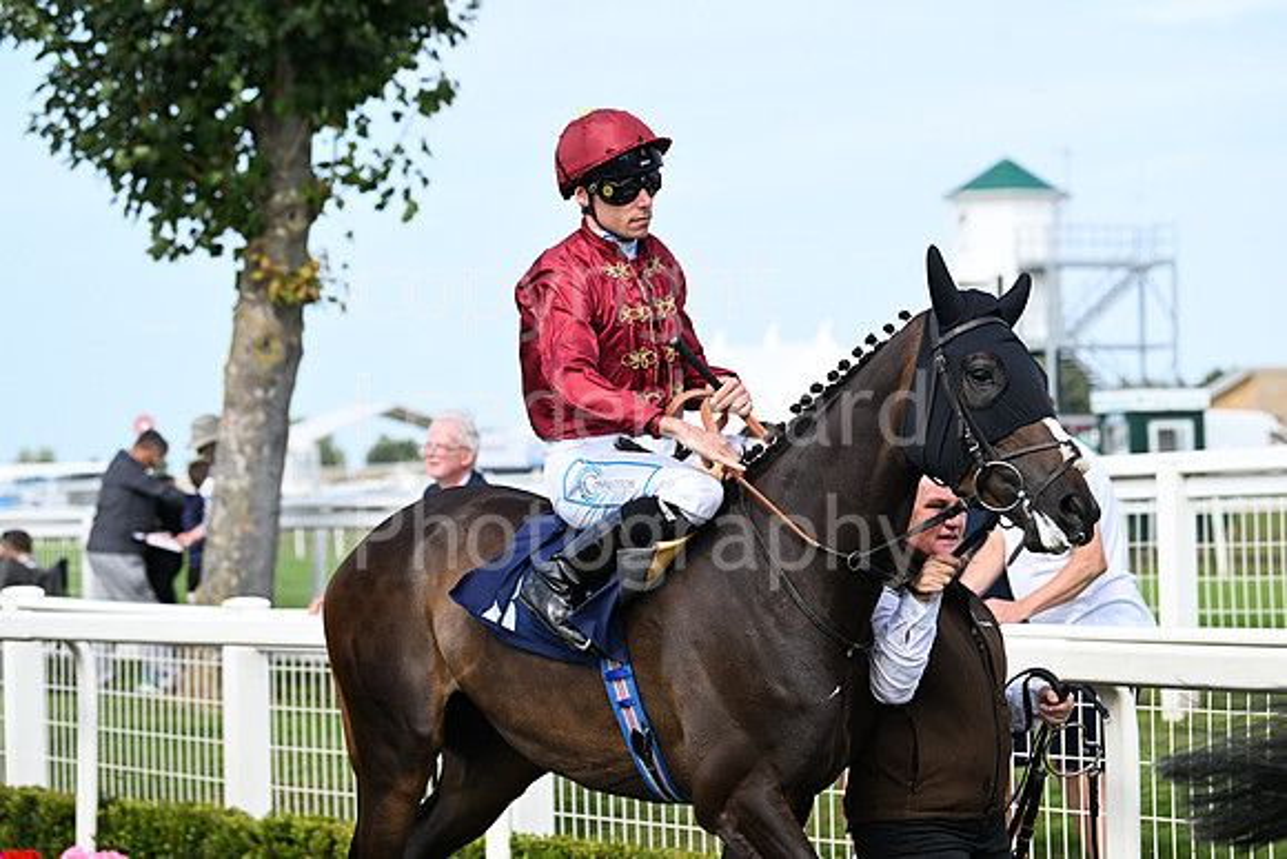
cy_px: 430
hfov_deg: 19.5
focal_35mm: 105
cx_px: 644
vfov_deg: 13.0
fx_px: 3754
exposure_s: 1/1600
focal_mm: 105
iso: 400
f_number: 4.5
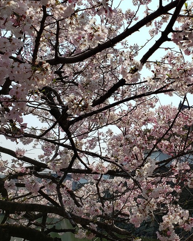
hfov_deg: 29.7
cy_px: 98
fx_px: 350
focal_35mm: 49
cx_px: 167
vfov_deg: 37.9
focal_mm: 4.3
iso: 50
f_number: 2.4
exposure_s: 1/2851
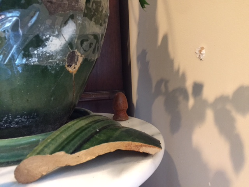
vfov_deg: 48.2
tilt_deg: -5.4
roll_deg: +2.5
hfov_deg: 61.7
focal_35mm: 29
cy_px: 94
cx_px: 124
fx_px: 209
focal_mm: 4.15
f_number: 2.2
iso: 400
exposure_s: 1/15
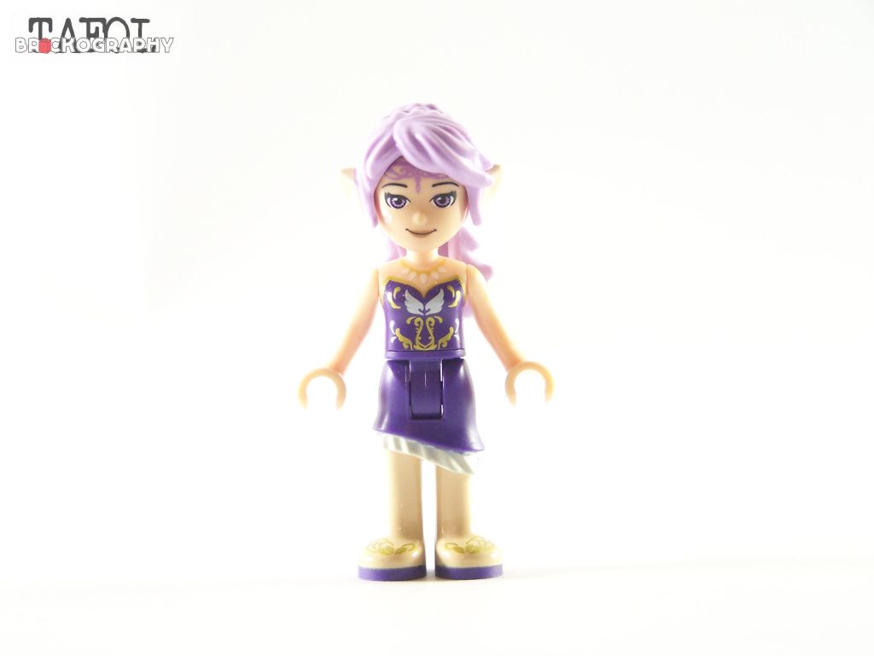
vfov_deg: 15.7
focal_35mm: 94
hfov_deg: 20.9
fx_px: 2373
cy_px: 328
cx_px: 437
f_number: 3.2
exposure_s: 1/20
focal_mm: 15.6
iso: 200
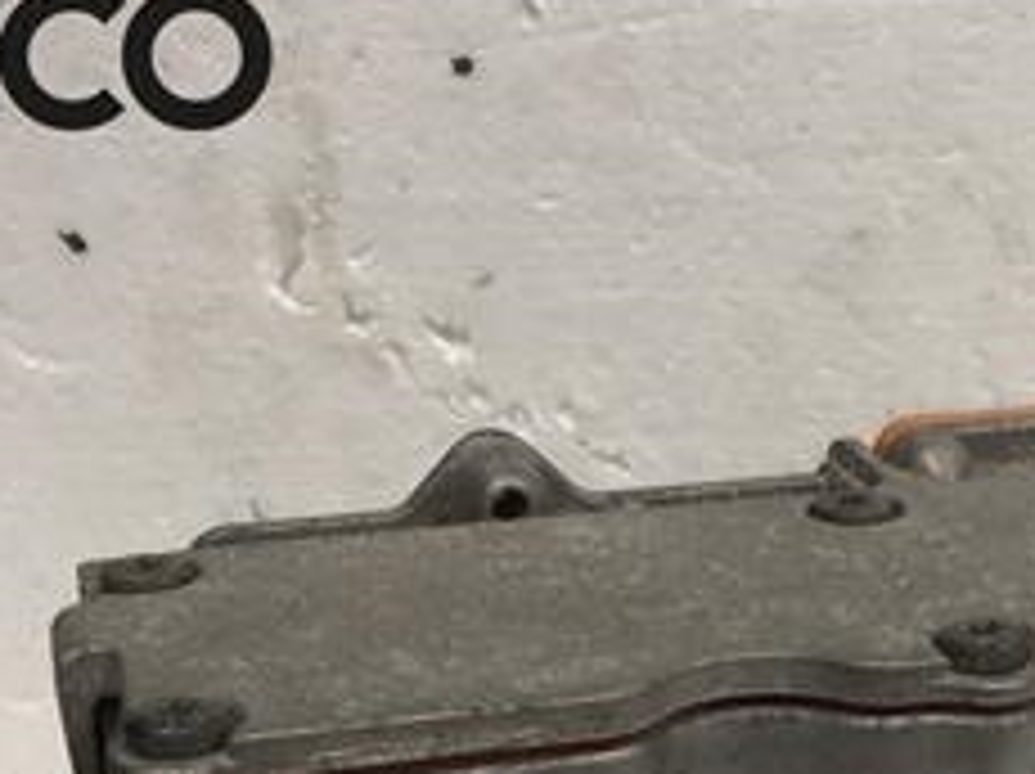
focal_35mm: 78
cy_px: 1058
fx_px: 2330
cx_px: 846
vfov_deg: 17.5
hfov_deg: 24.6
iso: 40
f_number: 1.8
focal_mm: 3.99
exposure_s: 1/20
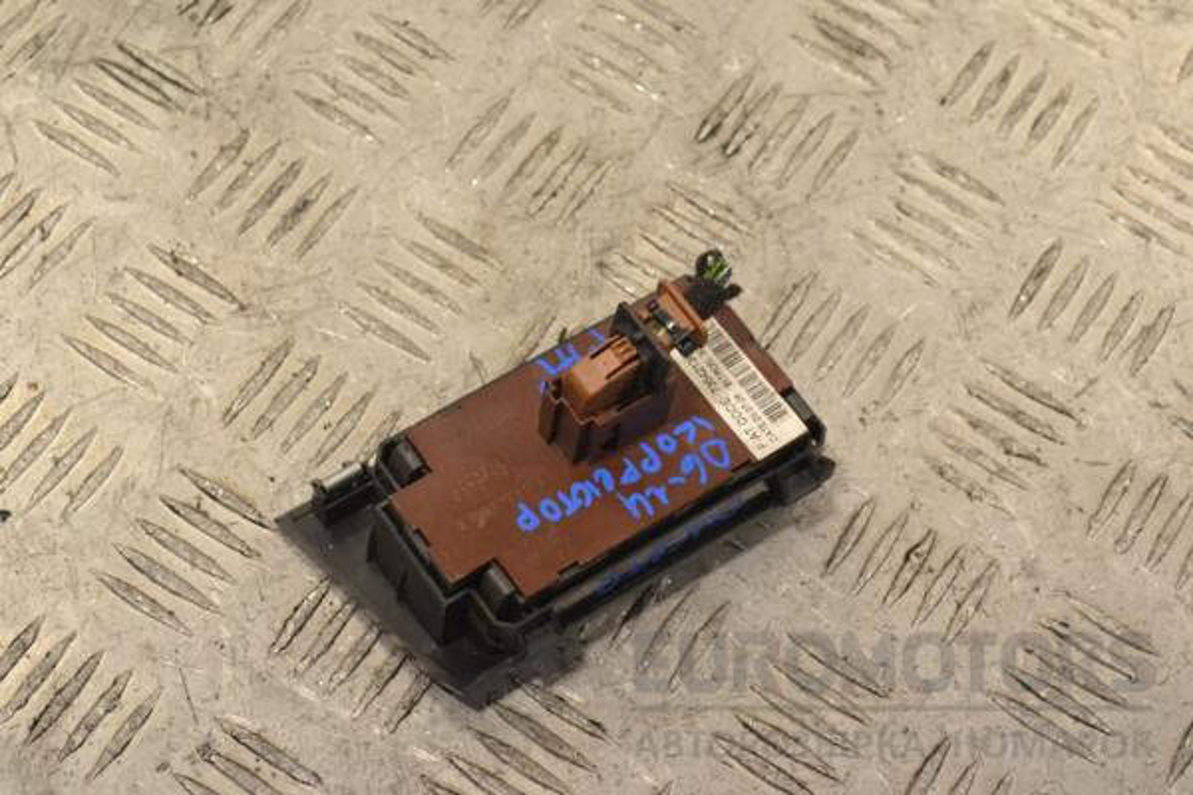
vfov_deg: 16.6
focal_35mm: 82
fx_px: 2734
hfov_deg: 24.6
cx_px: 596
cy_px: 398
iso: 3200
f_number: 9
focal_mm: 55
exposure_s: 1/320
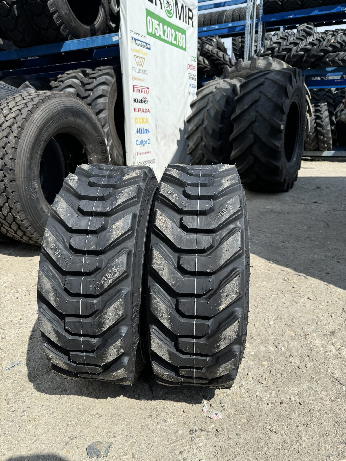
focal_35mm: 24
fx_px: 320
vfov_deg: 71.6
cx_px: 173
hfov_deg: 56.8
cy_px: 230
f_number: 1.78
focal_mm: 6.76
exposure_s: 1/2959
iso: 80
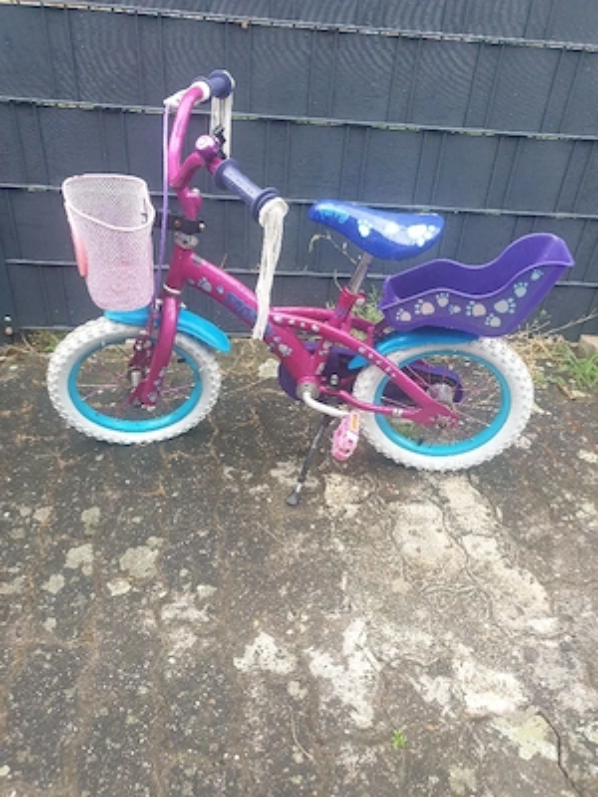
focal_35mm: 26
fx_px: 599
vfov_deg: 67.3
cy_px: 398
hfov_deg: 53.1
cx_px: 299
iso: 250
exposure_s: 1/42
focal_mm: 4.3
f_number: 1.5
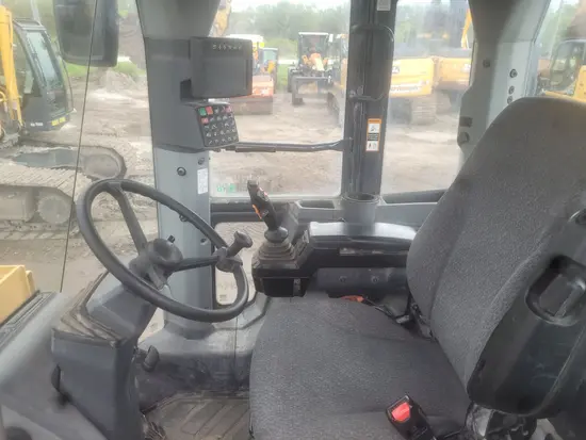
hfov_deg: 67.3
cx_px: 293
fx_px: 440
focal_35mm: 26
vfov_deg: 53.1
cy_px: 220
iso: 80
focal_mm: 5.4
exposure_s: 1/100
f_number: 1.8
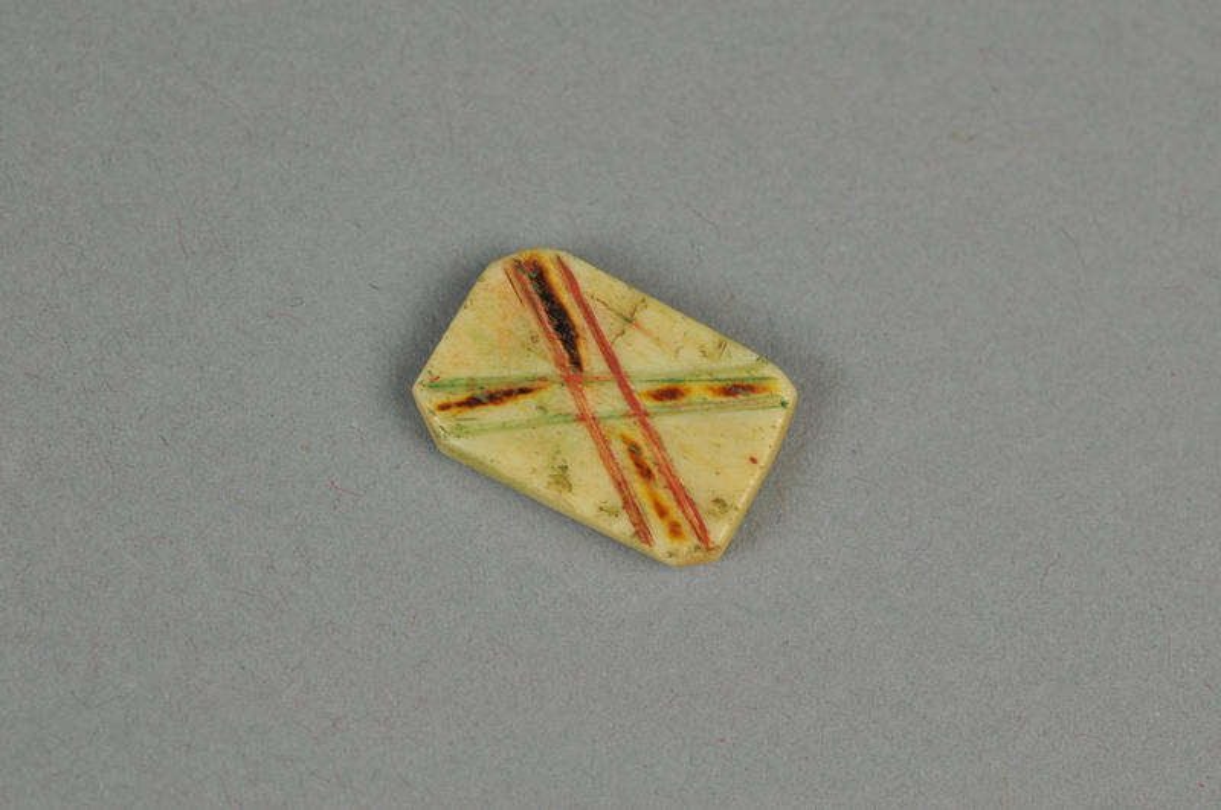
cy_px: 405
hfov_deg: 22.7
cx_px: 610
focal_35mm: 90
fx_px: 3048
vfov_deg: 15.1
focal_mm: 60
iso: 220
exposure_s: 1/40
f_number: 8
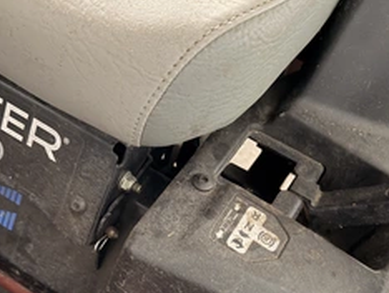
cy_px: 233
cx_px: 186
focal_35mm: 41
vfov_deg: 34.2
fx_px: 461
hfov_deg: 45.7
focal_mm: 6.76
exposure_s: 1/23
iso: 1600
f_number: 1.78
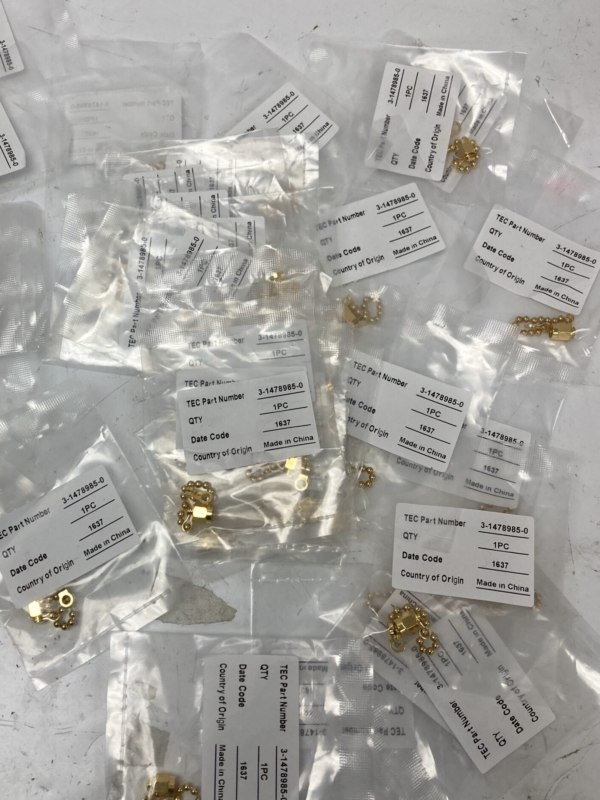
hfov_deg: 37.4
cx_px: 214
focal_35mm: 38
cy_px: 375
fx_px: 878
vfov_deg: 48.9
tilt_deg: -71.8
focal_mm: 3.99
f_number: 1.8
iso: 25
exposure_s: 1/120
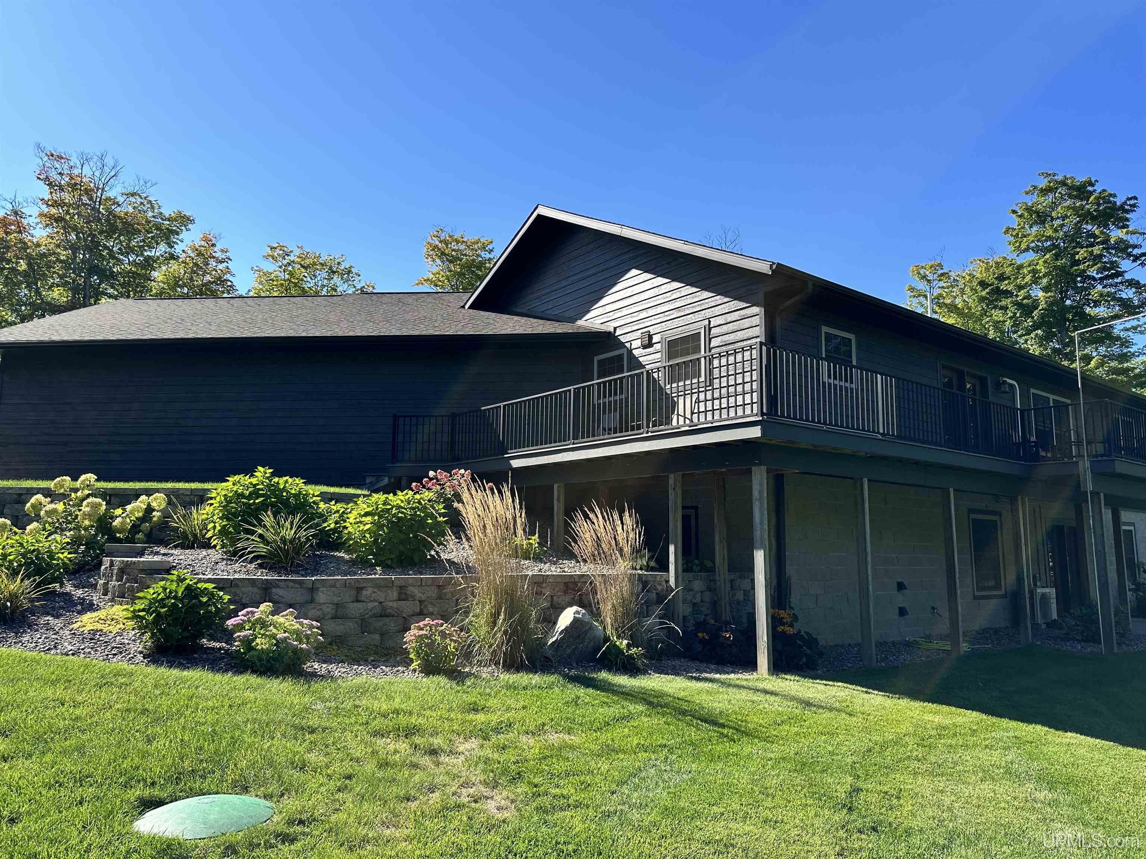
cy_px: 430
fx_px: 795
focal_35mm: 24
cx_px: 573
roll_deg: -0.5
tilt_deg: +9.6
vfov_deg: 56.8
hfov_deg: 71.6
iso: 80
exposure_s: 1/2353
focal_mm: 6.86
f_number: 1.78
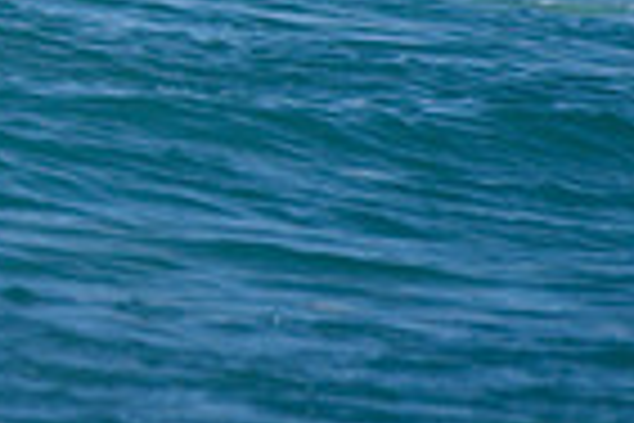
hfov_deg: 0.8
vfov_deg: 0.5
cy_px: -529
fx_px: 44465
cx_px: -856
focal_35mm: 2525
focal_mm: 500
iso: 110
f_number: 5.6
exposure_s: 1/2000
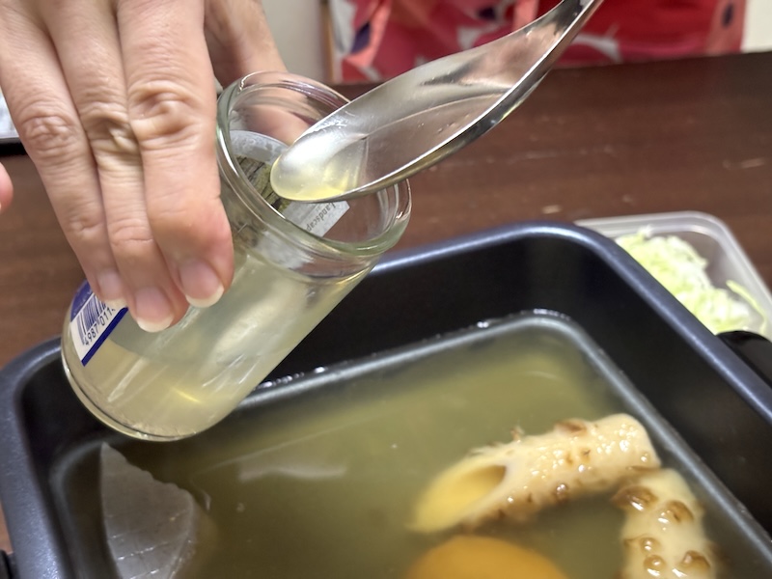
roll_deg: -1.2
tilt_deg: -37.3
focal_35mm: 52
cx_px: 386
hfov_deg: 36.8
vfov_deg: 28.0
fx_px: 1160
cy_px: 290
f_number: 1.6
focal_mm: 5.96
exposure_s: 1/25
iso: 320
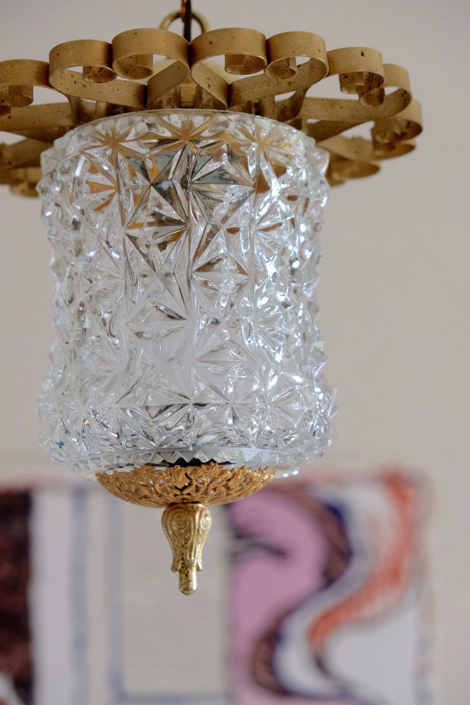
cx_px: 235
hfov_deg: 16.5
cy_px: 352
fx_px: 1625
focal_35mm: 83
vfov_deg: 24.5
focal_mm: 55
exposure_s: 1/125
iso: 3200
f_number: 4
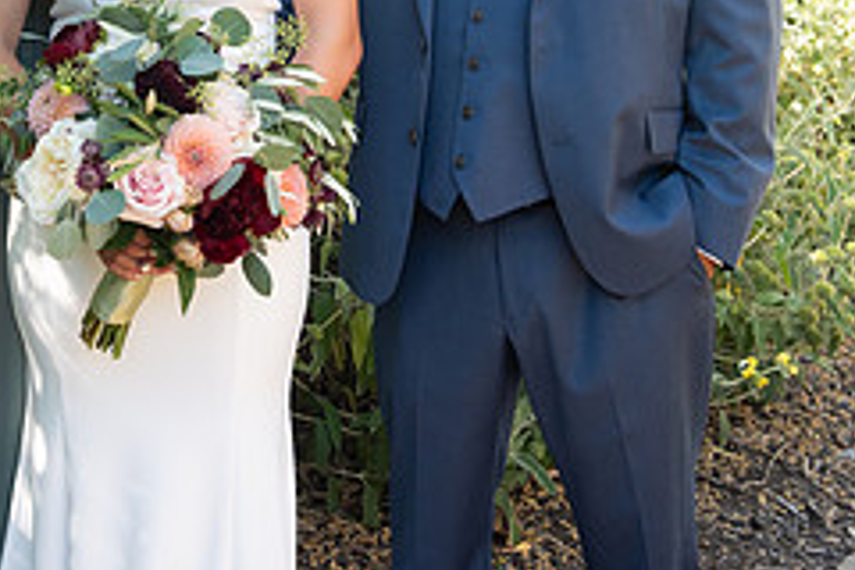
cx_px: 185
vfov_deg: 15.3
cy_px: -73
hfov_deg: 23.1
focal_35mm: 87
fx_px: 2066
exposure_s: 1/320
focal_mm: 36
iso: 640
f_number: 4.5
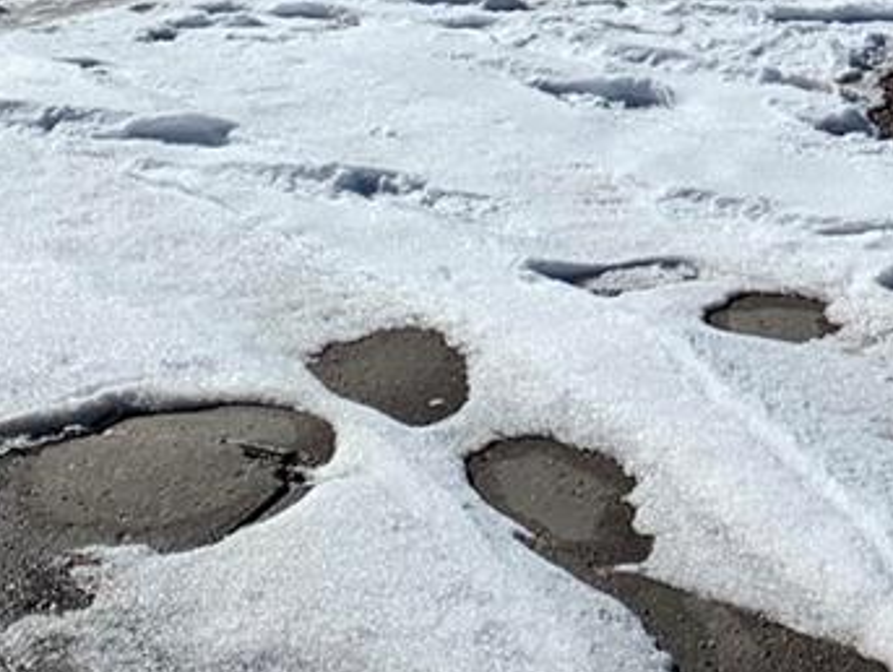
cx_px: 948
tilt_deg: +0.6
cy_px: -568
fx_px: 2815
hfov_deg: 17.5
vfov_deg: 12.4
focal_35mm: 109
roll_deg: -1.8
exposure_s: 1/5714
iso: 25
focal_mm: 4.25
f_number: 1.8
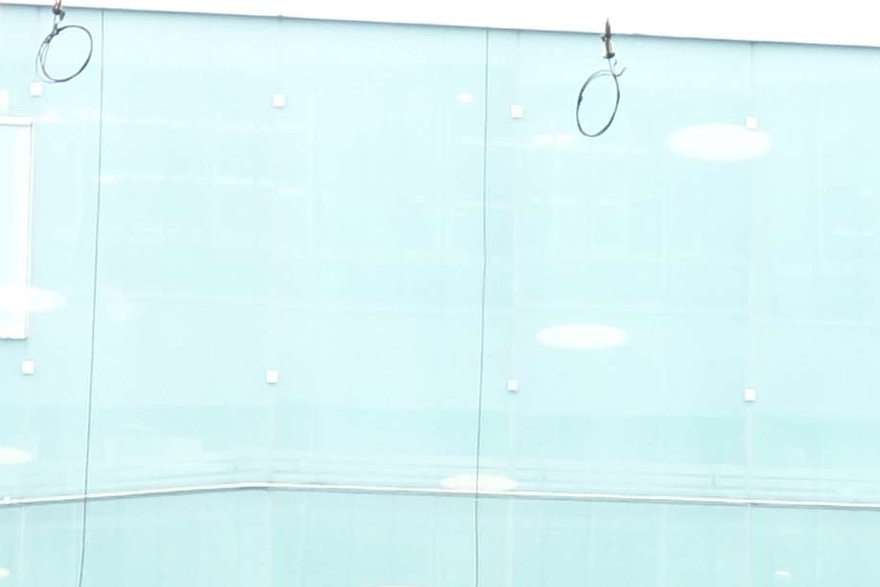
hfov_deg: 12.1
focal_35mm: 168
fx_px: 4106
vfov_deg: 8.0
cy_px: 867
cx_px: 839
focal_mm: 10.4
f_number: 3.5
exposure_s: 1/250
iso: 320
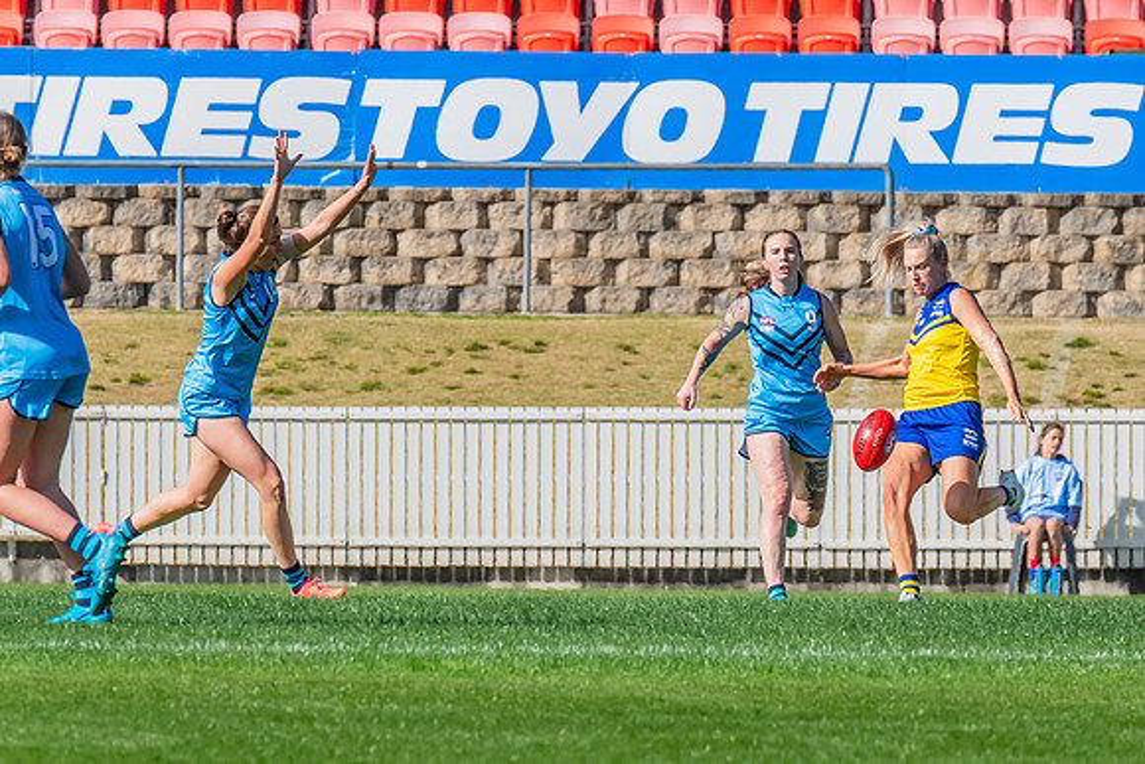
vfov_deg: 2.0
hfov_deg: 3.0
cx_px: 929
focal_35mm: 685
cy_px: 422
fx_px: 21794
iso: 800
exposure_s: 1/1250
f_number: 11
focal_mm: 420
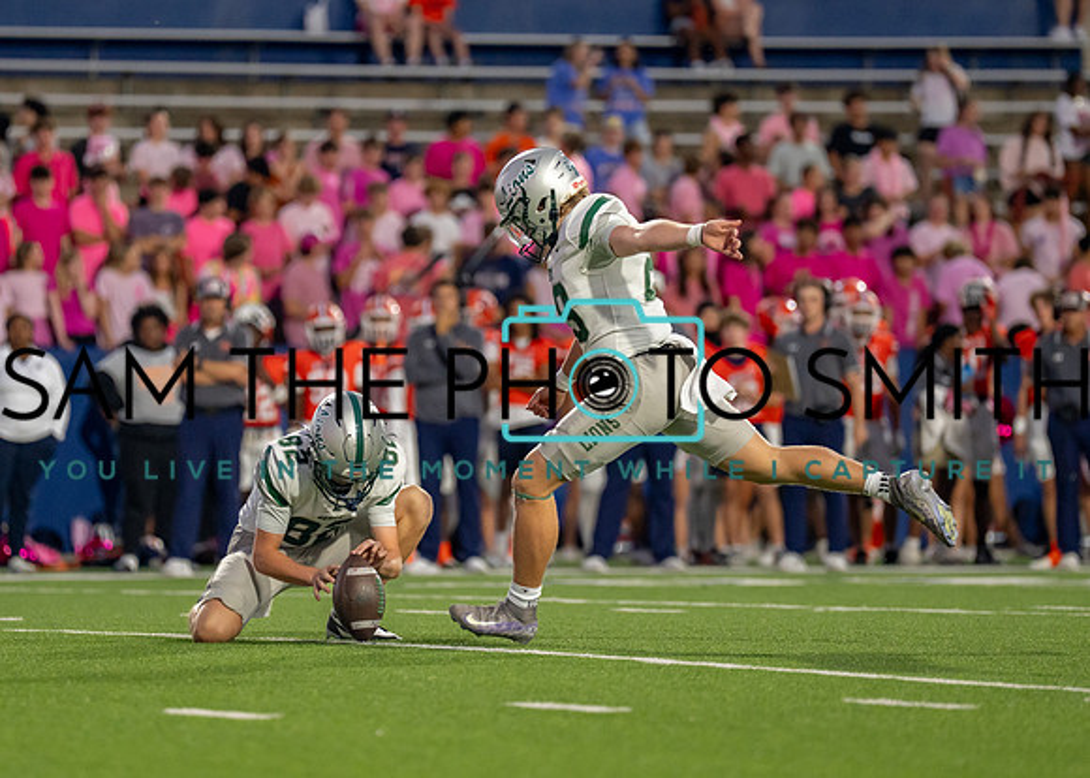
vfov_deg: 4.8
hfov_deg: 6.7
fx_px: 9364
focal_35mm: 303
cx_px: 527
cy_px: 358
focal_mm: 200
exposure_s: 1/1600
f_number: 2.8
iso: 2000
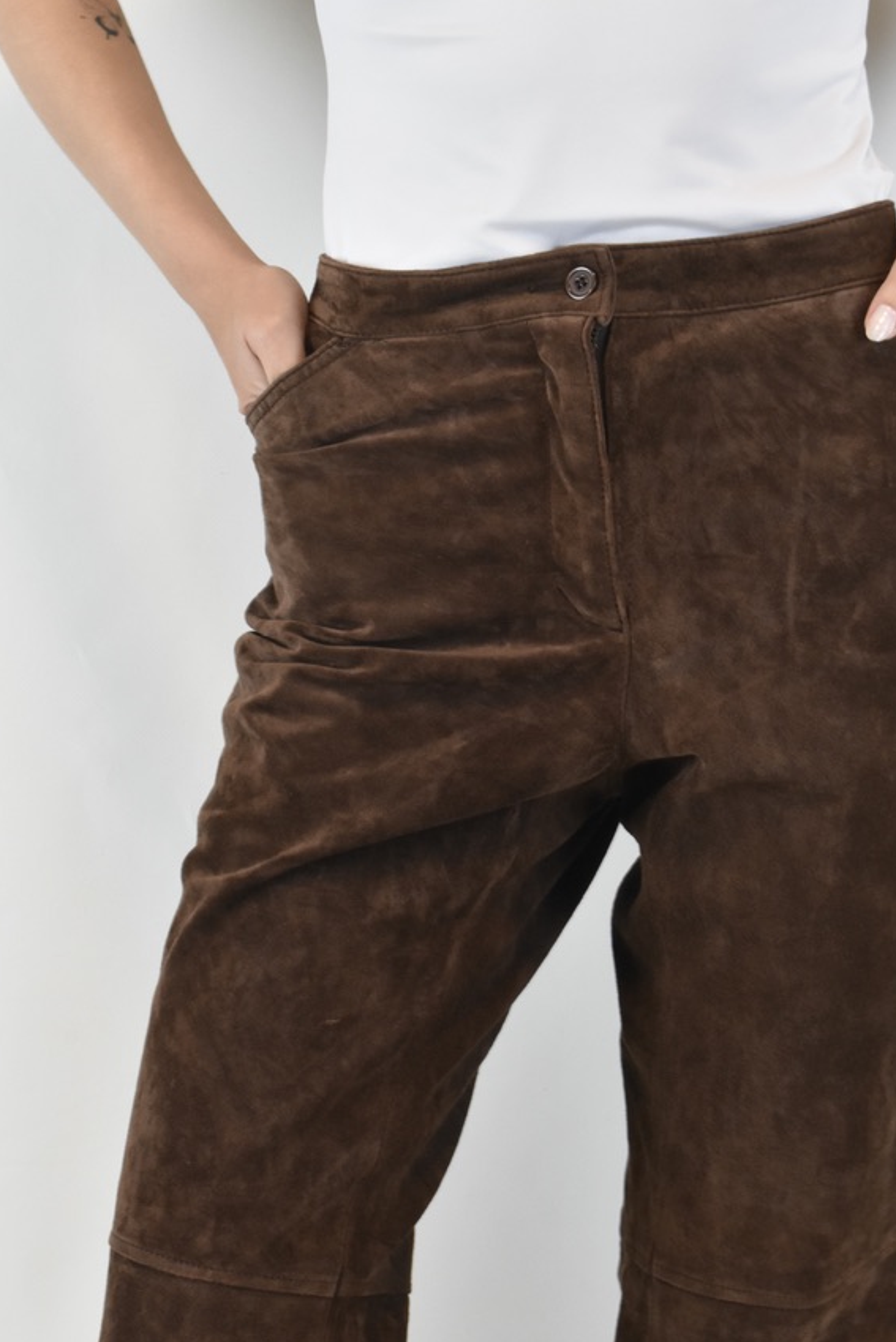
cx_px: 542
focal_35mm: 92
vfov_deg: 22.1
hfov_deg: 14.9
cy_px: 665
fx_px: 3433
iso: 1600
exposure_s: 1/25
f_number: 16
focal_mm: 48
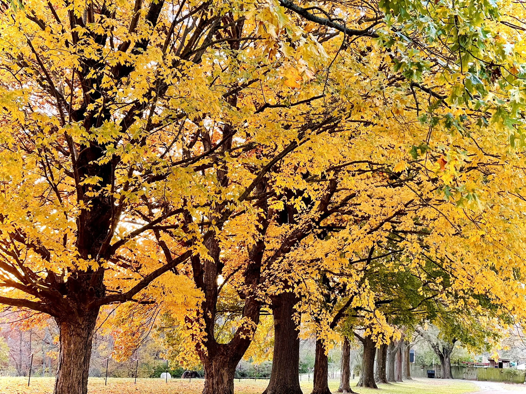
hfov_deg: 30.3
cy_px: 197
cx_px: 263
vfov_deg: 22.9
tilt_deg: +7.1
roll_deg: -2.4
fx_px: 972
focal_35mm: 64
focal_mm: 7.5
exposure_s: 1/72
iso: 200
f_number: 2.2
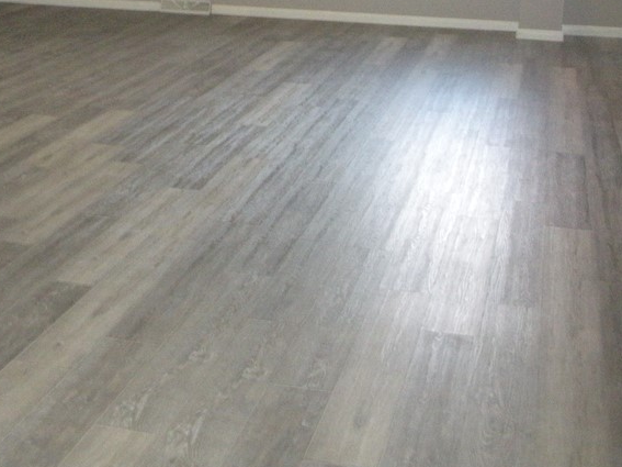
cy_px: 53
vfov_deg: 22.1
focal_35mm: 65
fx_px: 1168
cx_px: 161
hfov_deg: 29.4
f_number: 3.5
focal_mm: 6.3
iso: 541
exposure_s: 1/30
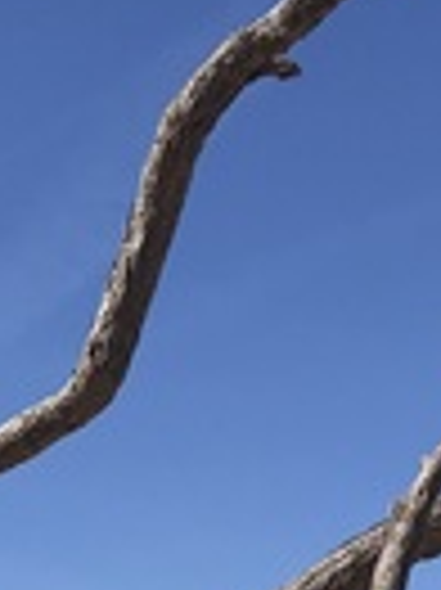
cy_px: 820
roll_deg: +0.7
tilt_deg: +5.9
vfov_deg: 16.5
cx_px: 207
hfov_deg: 13.3
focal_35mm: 111
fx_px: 1889
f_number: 1.8
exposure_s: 1/3546
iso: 20
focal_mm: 3.99
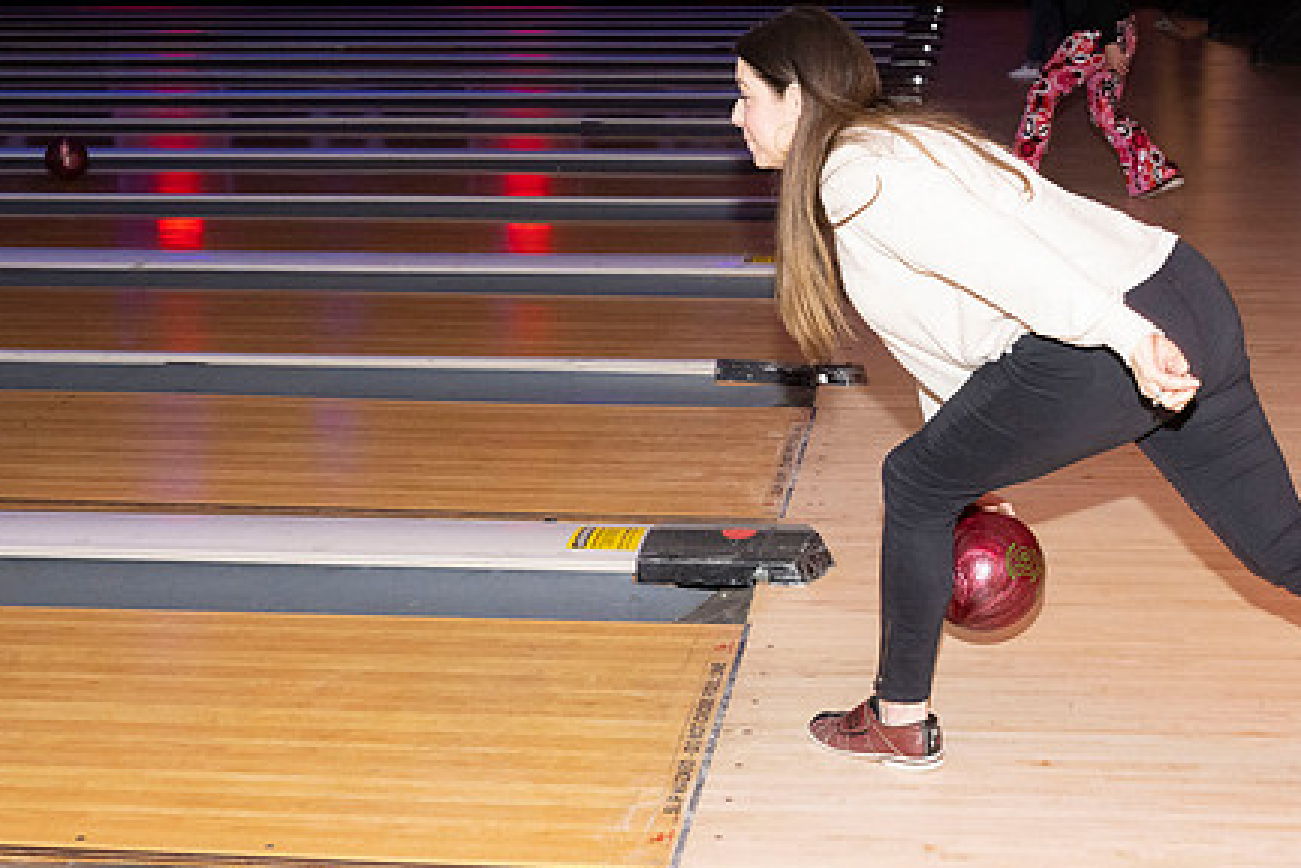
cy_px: 472
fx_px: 2024
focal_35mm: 56
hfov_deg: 35.4
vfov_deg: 24.2
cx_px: 820
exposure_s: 1/100
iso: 2000
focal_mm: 31
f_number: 5.6
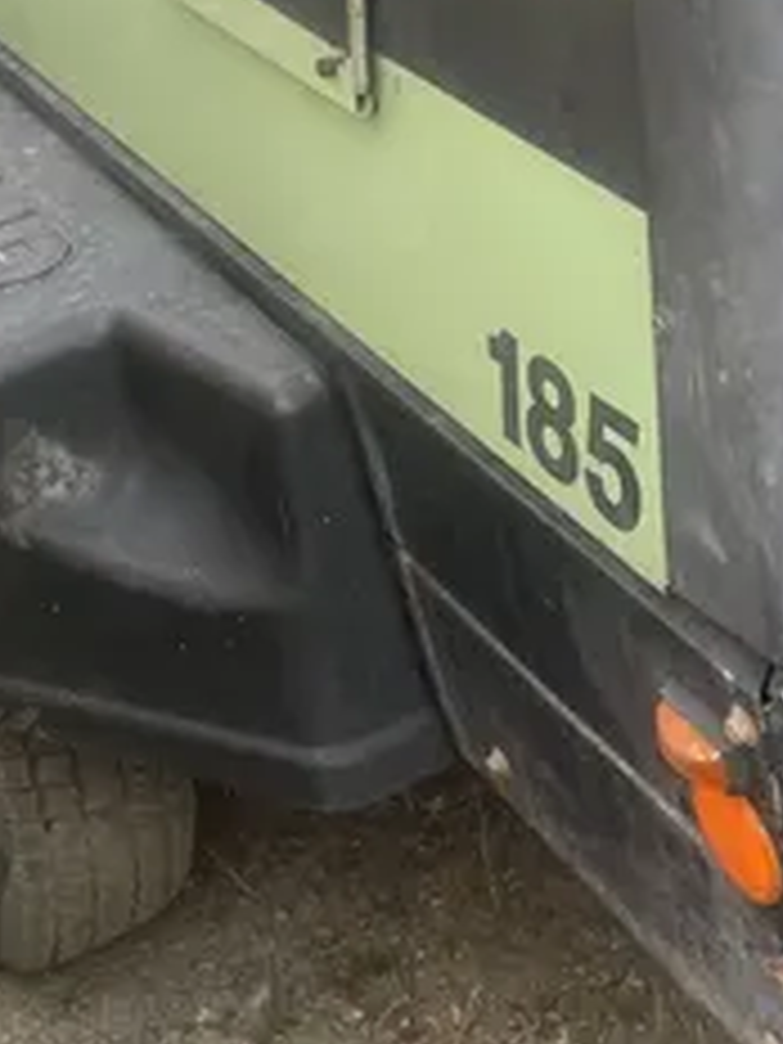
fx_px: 2473
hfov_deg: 17.0
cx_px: 990
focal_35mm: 82
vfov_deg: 22.7
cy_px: -38
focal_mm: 4.2
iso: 32
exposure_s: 1/292
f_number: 1.6
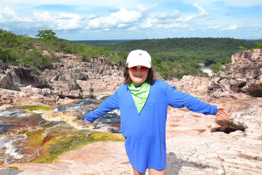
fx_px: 229
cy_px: 88
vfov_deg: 41.7
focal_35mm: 32
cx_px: 131
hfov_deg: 59.5
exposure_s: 1/320
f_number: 9
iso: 100
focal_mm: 21
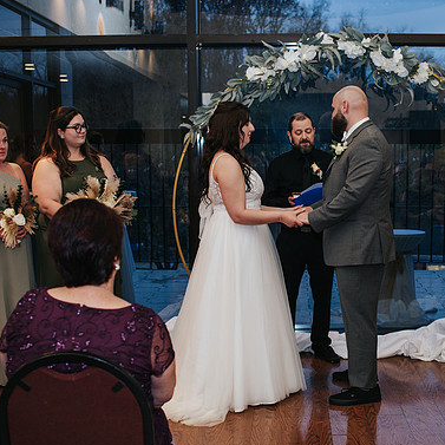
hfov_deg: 32.5
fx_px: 756
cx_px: 293
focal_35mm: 52
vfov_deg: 32.7
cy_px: 253
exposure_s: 1/200
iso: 800
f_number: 3.2
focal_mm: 35
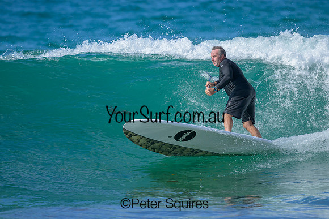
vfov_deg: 1.6
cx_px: 177
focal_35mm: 860
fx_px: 7857
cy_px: 114
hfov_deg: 2.4
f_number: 6.3
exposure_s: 1/2000
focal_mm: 800
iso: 360
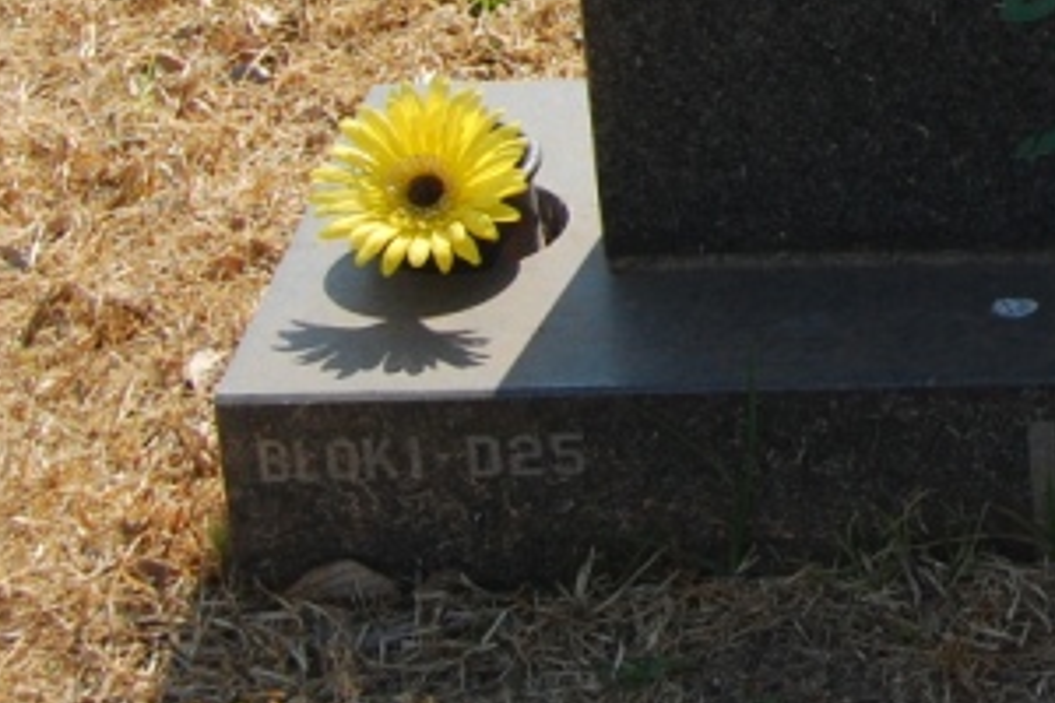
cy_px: -427
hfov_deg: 14.3
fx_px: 3897
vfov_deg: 9.9
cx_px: 1611
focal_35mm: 133
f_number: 7.1
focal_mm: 26
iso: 400
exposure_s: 1/640
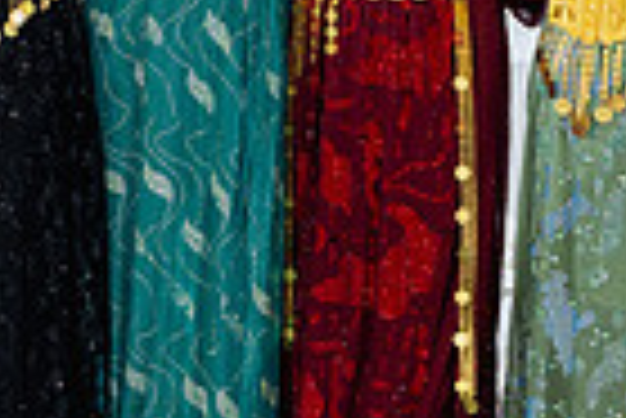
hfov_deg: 16.9
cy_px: -7
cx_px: -68
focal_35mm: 117
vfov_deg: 11.6
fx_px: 2037
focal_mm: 28
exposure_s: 1/160
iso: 640
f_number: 2.8
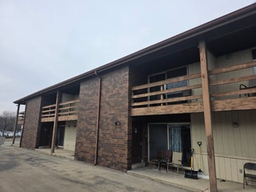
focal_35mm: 23
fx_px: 170
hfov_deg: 73.9
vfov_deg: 58.9
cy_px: 96
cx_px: 128
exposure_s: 1/4766
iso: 80
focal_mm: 6.3
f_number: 1.7
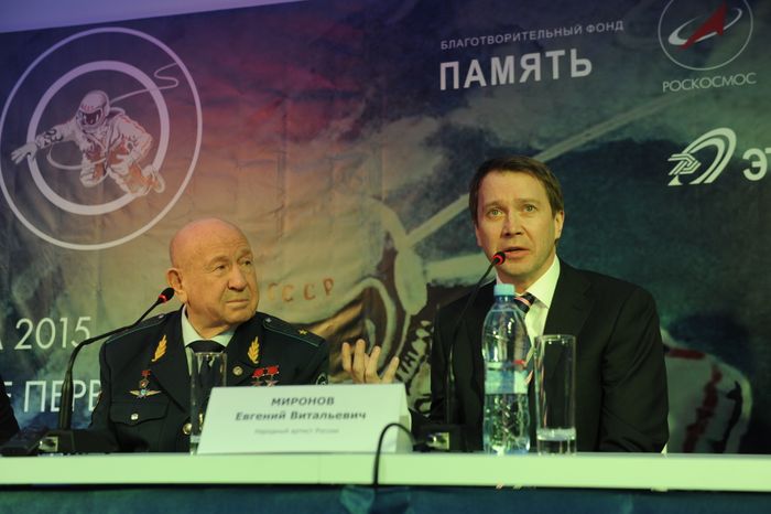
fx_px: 1113
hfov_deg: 38.2
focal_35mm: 52
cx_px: 386
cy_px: 257
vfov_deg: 26.0
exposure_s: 1/400
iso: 640
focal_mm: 52
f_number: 4
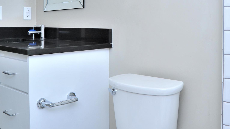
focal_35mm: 37
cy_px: 21
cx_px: 158
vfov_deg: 30.9
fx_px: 226
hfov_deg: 52.7
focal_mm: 18
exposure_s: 1/50
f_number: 16
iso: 640
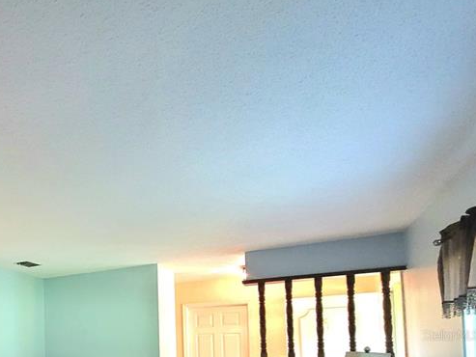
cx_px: -13
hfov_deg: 50.8
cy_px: 335
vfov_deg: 45.5
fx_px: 371
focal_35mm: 27
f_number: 2.2
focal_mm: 2.2
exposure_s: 1/40
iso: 320
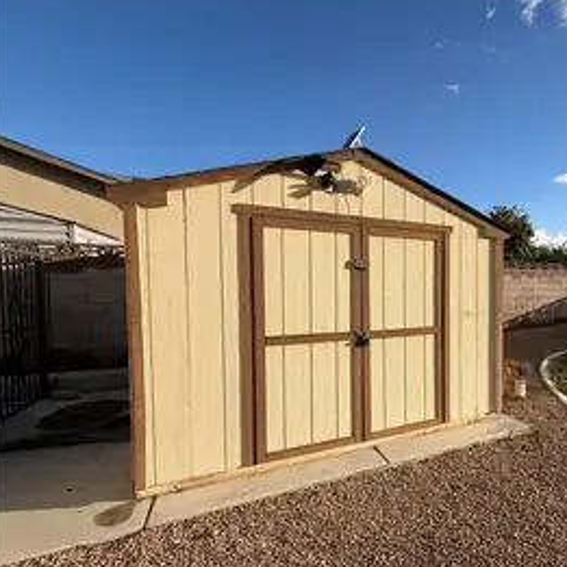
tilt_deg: -2.5
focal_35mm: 19
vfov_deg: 77.6
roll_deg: +1.1
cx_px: 426
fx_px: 352
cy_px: 302
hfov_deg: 72.3
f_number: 2.2
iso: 20
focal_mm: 2.22
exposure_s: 1/770
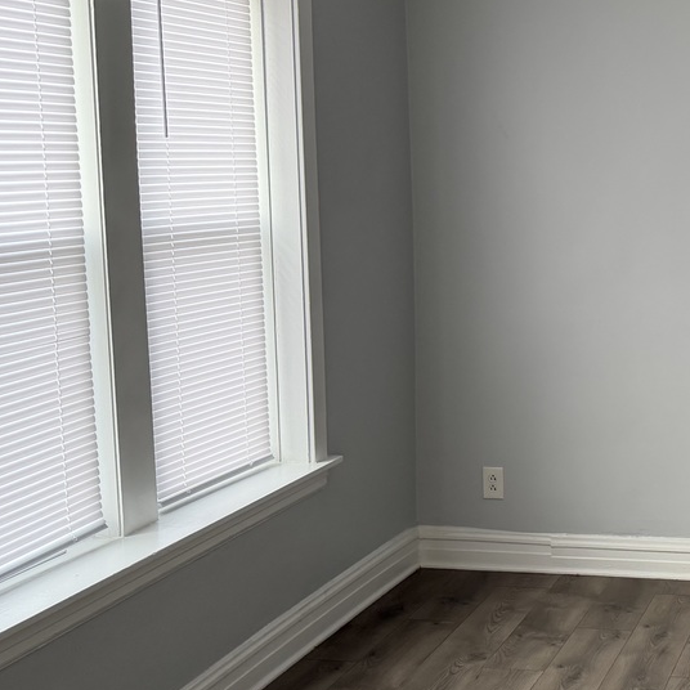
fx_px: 1285
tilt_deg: -8.5
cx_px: 774
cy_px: 350
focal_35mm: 57
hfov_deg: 27.3
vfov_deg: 30.0
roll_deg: -1.1
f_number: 1.78
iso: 160
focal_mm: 6.76
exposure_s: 1/123
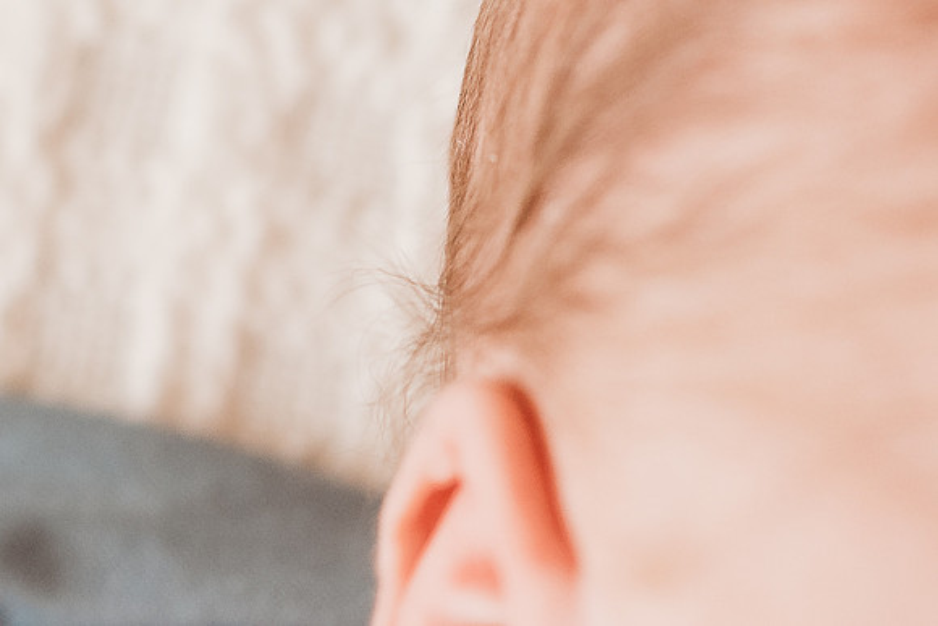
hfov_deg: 20.1
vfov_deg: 12.9
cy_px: -269
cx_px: 603
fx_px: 2646
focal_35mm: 102
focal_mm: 24
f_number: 2.8
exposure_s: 1/200
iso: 200
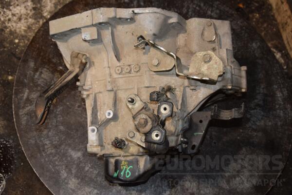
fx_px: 462
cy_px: 98
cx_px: 146
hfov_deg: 35.1
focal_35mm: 57
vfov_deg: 23.8
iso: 800
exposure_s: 1/60
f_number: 5
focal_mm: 38
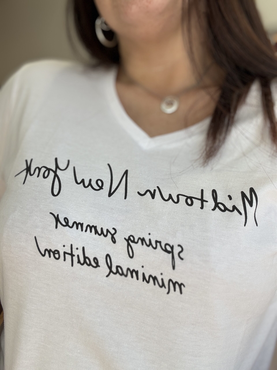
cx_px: 138
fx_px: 320
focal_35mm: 30
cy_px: 185
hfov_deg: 46.8
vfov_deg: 60.0
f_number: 1.9
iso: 20
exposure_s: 1/133
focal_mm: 2.69
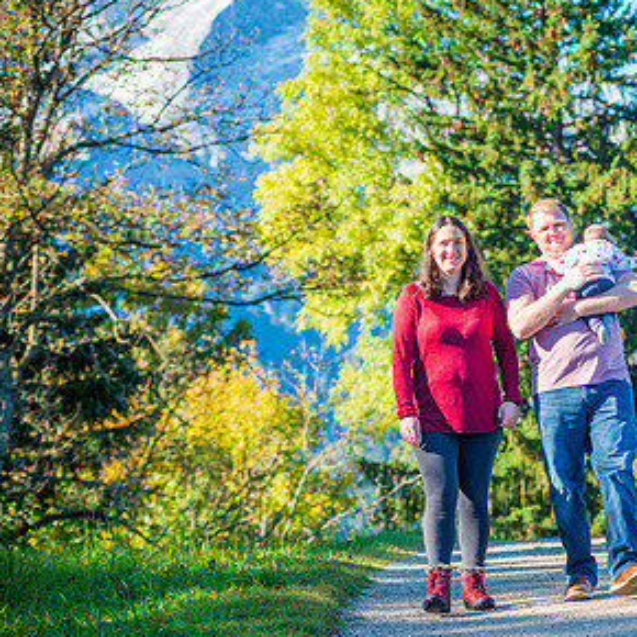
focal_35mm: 170
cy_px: 379
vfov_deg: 10.3
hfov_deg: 10.2
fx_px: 3539
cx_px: 565
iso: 100
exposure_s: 1/320
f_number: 4
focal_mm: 100
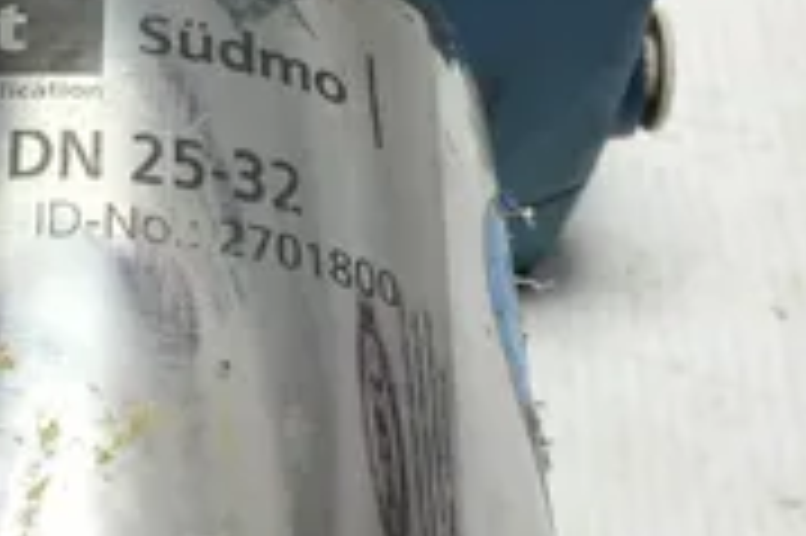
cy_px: 212
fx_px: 1610
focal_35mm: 72
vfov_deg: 18.9
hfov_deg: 27.4
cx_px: 140
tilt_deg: -45.5
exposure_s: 1/120
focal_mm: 3.3
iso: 32
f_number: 2.4
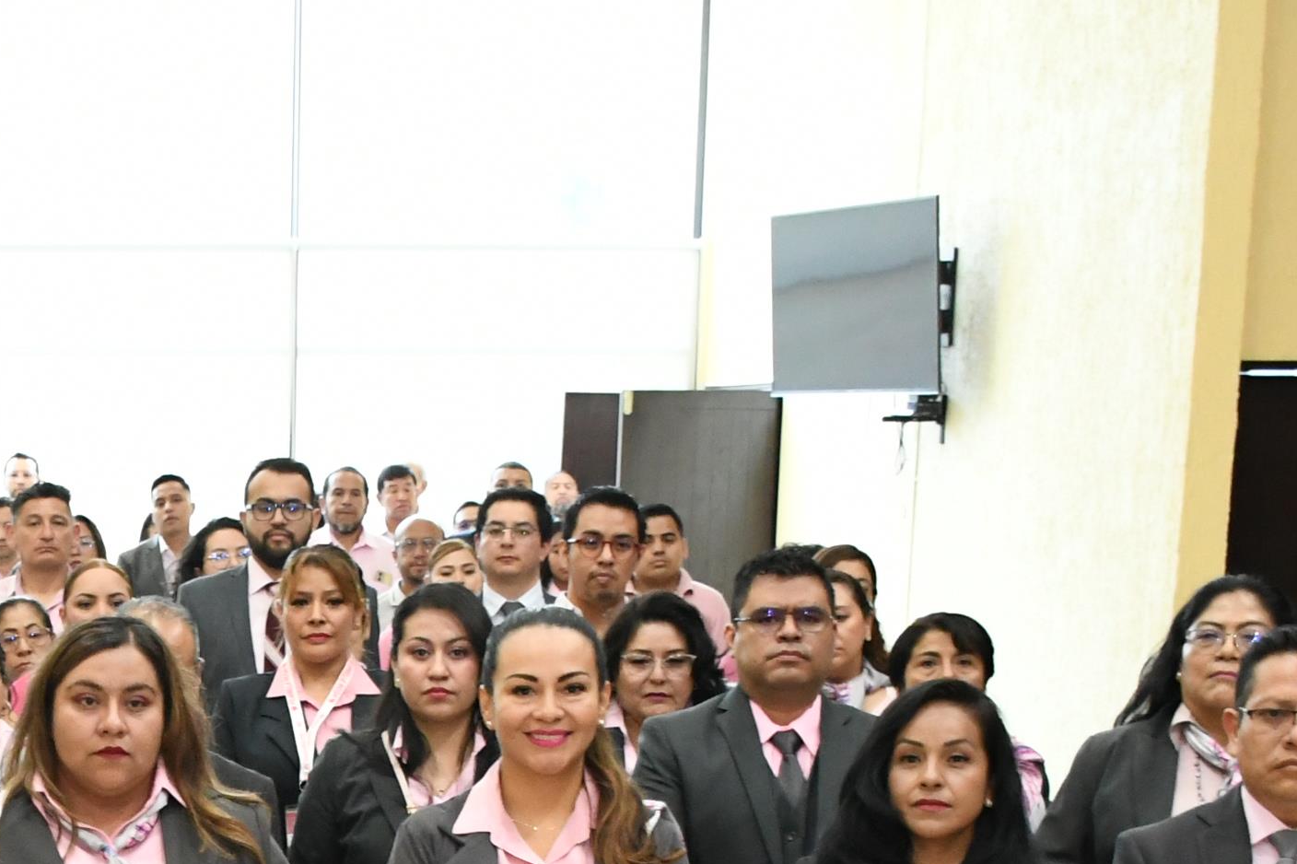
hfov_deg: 22.0
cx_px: -21
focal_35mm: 89
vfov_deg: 14.7
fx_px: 3206
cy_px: 1119
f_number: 3.5
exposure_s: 1/100
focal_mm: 20
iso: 2500
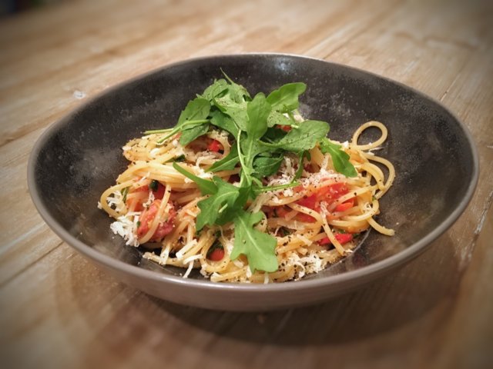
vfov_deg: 48.2
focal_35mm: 29
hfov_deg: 61.7
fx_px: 413
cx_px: 246
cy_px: 184
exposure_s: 1/17
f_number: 2.2
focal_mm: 4.15
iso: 400
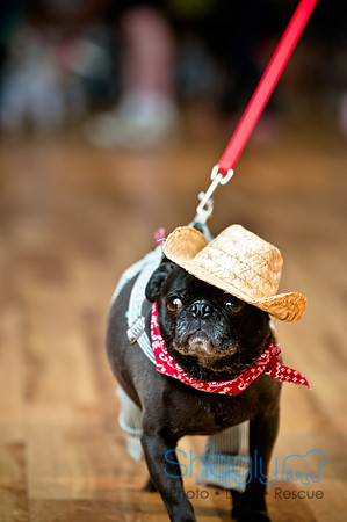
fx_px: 2934
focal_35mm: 202
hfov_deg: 6.8
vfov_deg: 10.2
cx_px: 174
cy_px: 261
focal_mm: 135
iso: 200
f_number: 2.8
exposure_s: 1/200
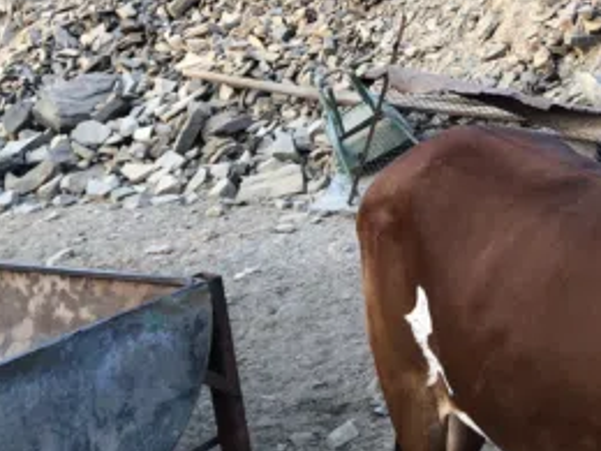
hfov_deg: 26.5
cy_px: 296
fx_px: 1198
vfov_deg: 21.2
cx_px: 615
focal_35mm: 69
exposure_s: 1/120
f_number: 1.8
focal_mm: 4
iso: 32
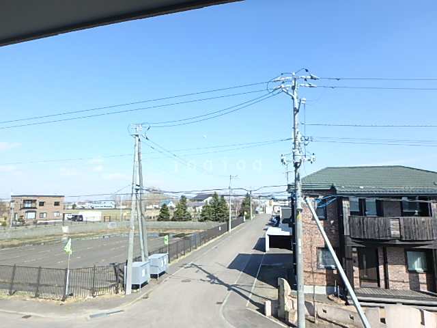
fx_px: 265
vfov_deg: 63.4
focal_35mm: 21
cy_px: 164
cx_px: 218
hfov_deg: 79.0
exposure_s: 1/640
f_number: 3.5
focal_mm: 3.7
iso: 125
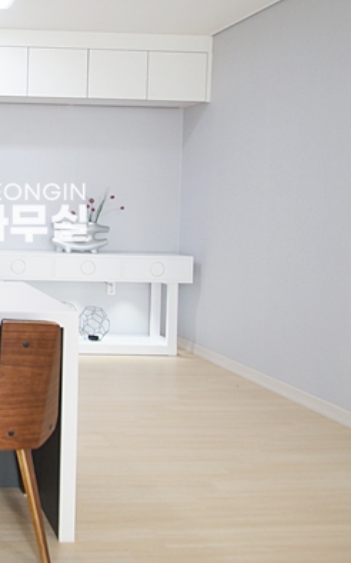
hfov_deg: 32.2
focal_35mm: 31
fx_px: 475
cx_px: -90
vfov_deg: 60.2
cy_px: 201
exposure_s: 1/60
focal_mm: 10
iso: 400
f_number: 4
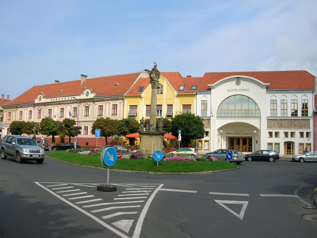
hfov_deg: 54.0
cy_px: 119
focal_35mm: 34
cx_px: 158
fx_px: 311
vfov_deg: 41.8
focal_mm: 5.7
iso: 50
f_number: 4.9
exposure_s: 1/470
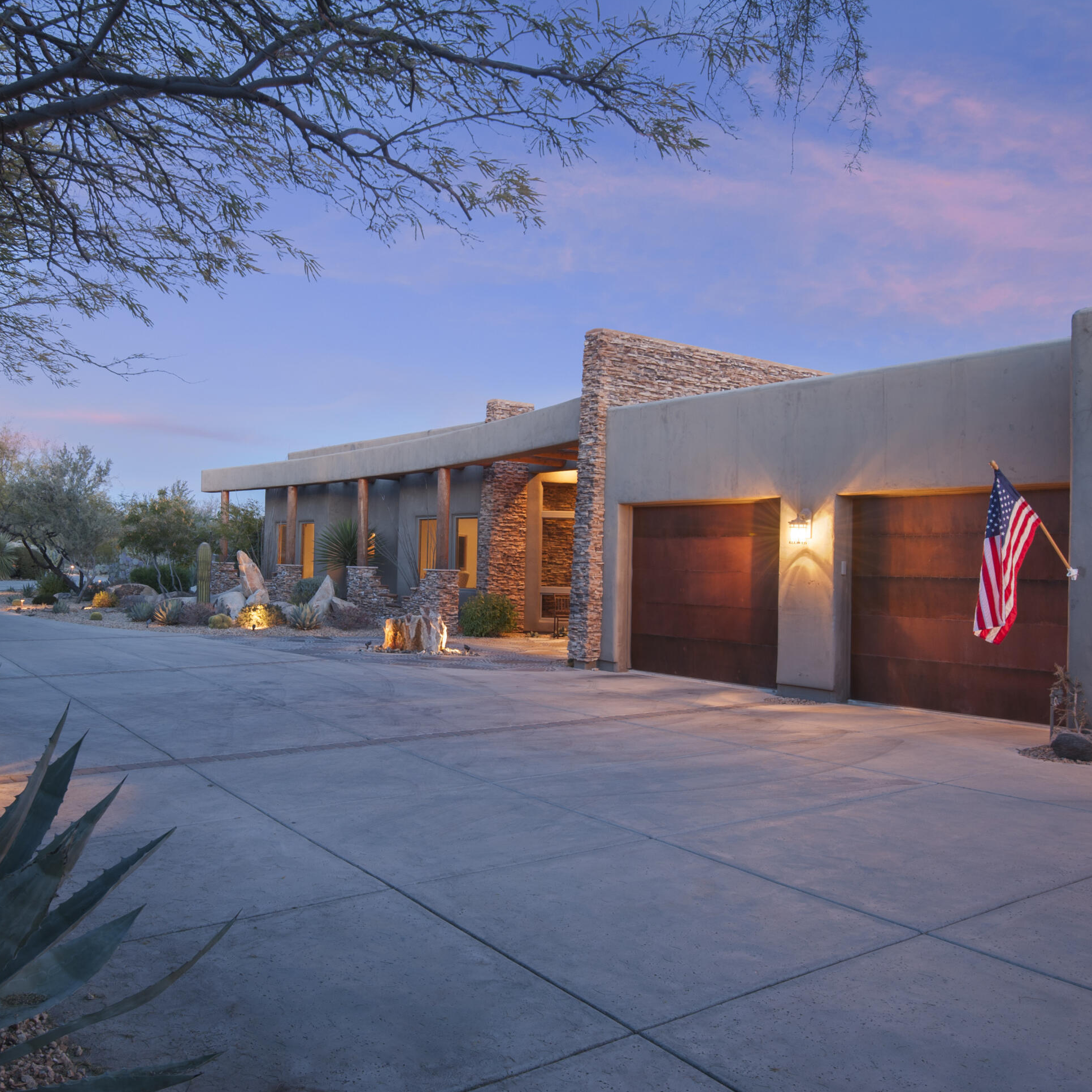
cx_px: 373
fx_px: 1035
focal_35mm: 29
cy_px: 542
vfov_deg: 55.6
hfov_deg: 54.6
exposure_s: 5
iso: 400
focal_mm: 22
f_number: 9
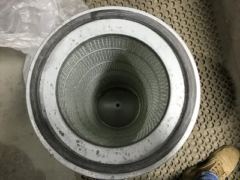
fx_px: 215
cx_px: 120
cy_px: 90
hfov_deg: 58.4
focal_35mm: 31
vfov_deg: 45.4
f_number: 2.4
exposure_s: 1/30
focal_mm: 3.3
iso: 40
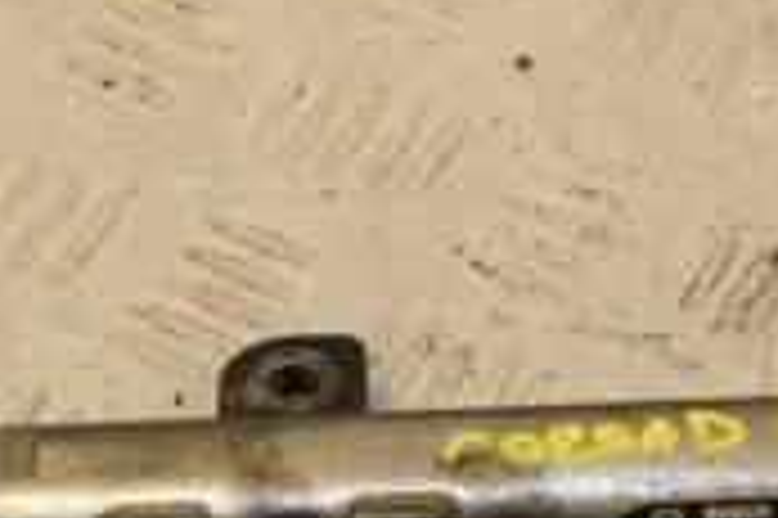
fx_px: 4275
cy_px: 477
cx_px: 949
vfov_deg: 6.9
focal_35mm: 198
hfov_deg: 10.2
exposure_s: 1/200
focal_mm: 38
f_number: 9
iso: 800
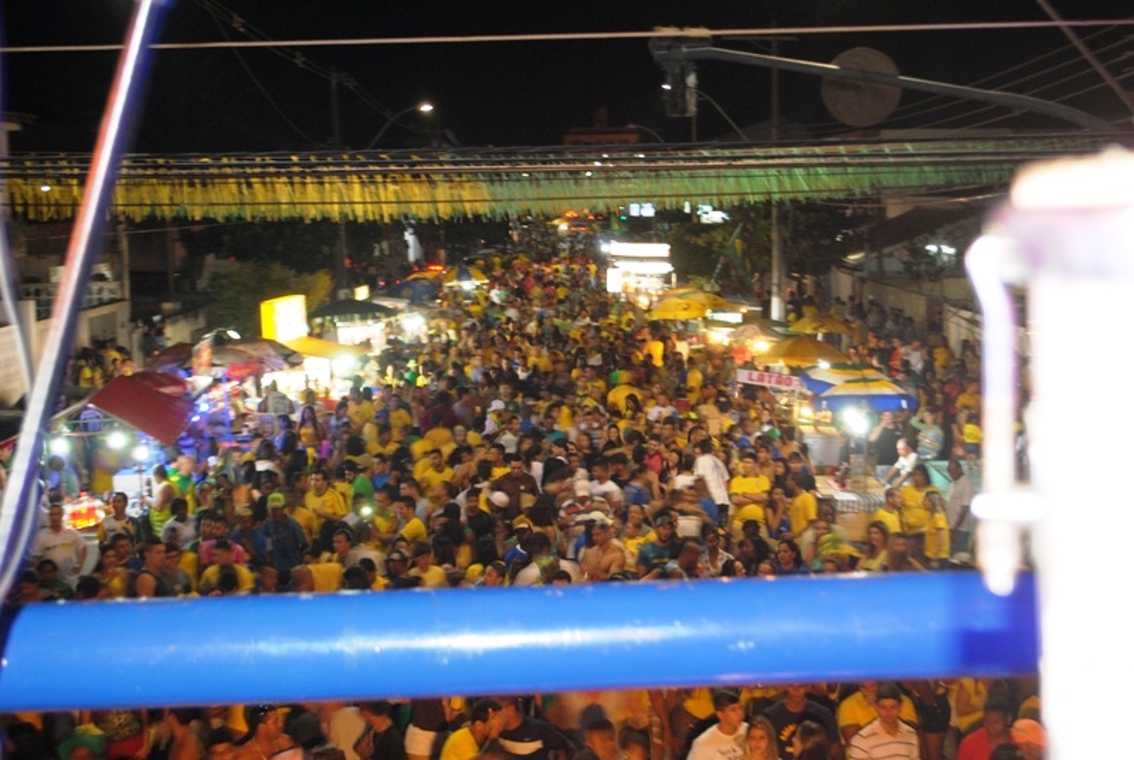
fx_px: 1656
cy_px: 380
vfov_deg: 25.8
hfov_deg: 37.8
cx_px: 567
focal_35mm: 52
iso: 200
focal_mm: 35
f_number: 5
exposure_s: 1/4
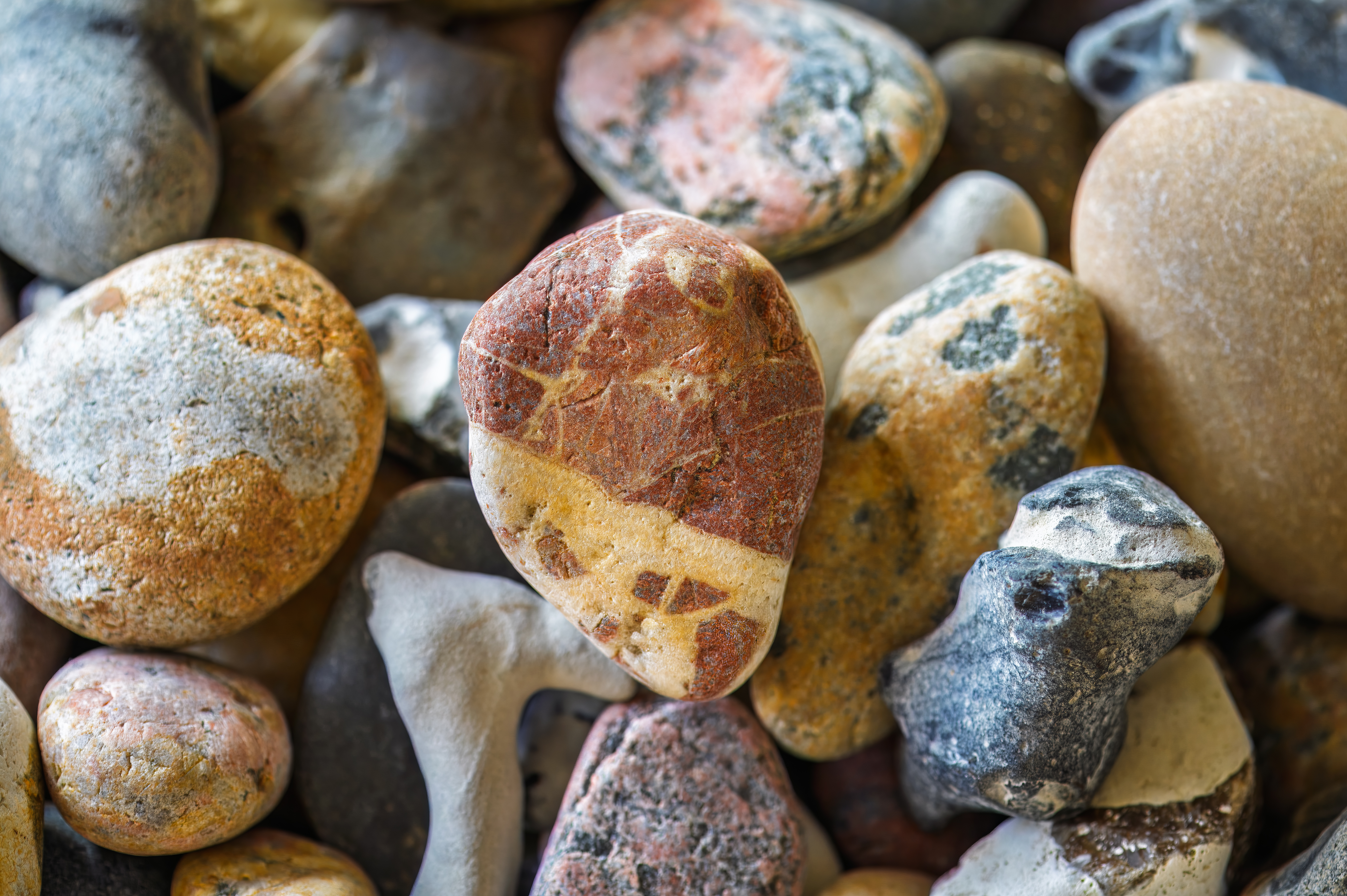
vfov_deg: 13.0
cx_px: 674
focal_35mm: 105
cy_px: 448
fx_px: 3926
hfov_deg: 19.5
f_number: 5
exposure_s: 1/25
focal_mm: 105
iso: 100
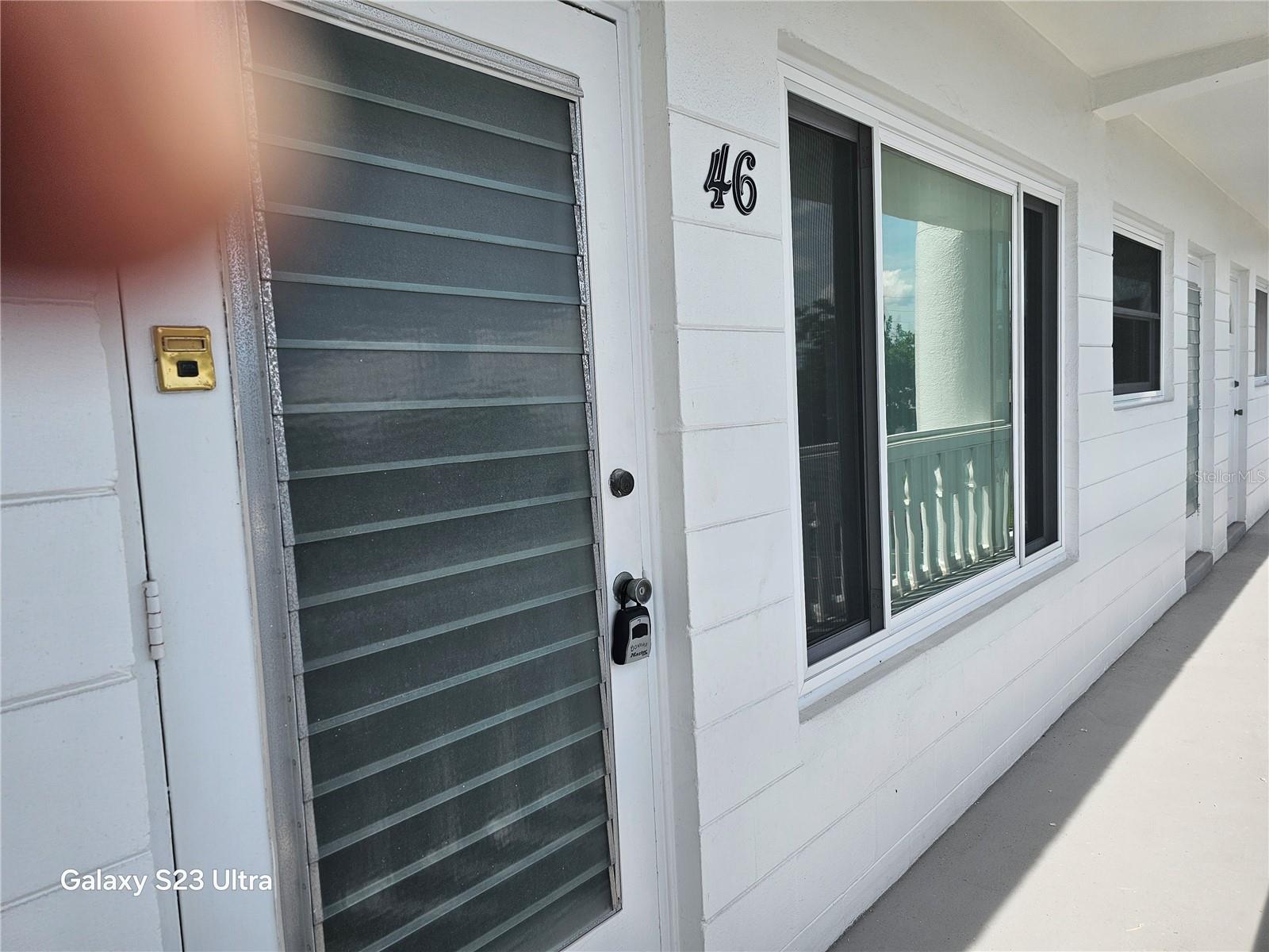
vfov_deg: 58.9
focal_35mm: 23
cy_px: 476
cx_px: 634
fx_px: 843
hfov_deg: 73.9
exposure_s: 1/556
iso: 10
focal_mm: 6.3
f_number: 1.7
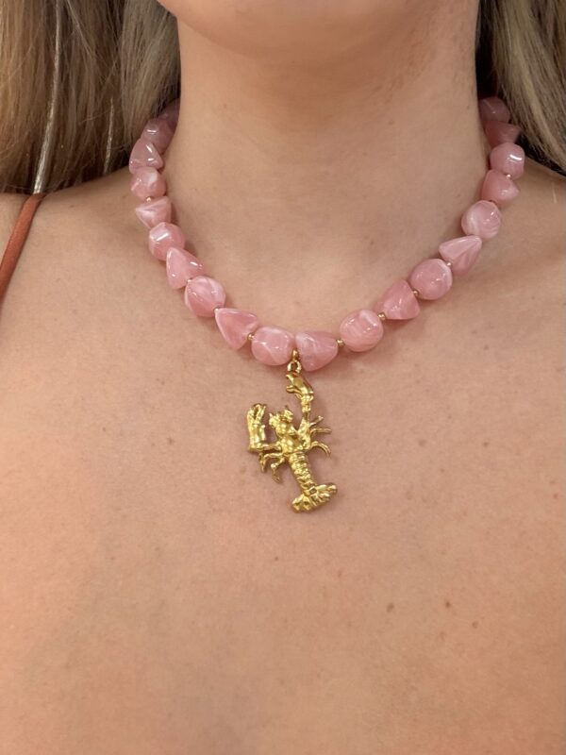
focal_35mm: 30
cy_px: 378
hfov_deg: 46.8
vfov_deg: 60.0
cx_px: 283
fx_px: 654
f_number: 1.9
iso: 80
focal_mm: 2.71
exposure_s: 1/50
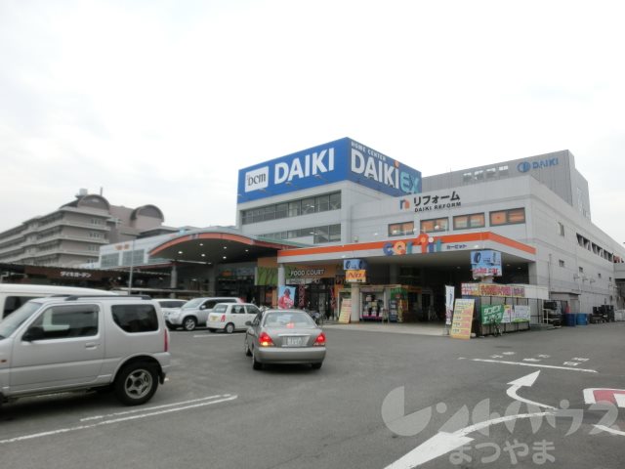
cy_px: 234
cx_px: 312
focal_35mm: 24
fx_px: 433
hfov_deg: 71.6
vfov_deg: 56.8
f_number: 3
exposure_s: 1/800
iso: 80
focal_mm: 4.24
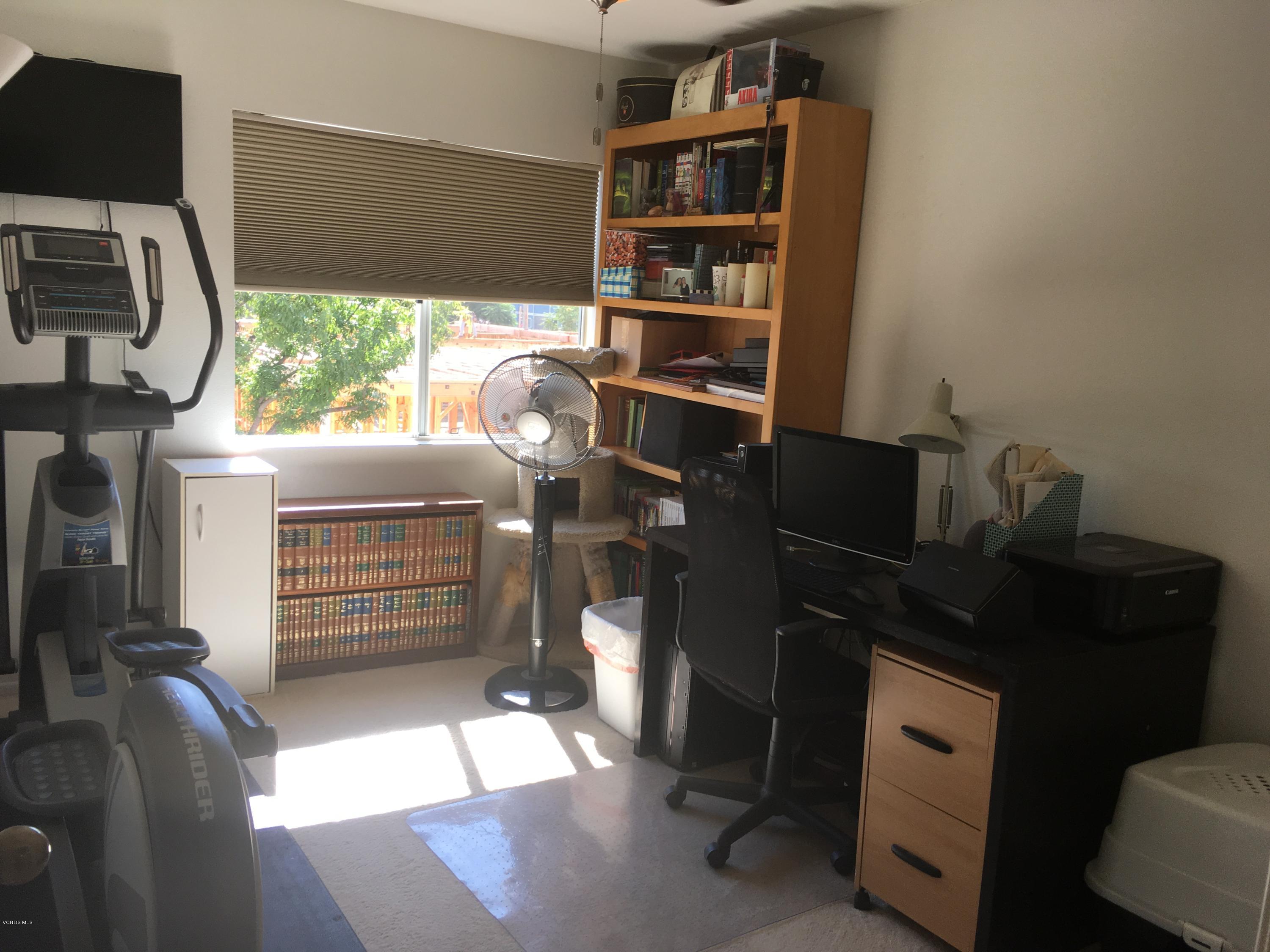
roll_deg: -2.8
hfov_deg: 61.7
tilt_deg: -9.5
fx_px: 1064
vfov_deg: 48.2
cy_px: 476
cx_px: 635
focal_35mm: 29
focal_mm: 4.15
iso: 25
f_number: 2.2
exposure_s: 1/120
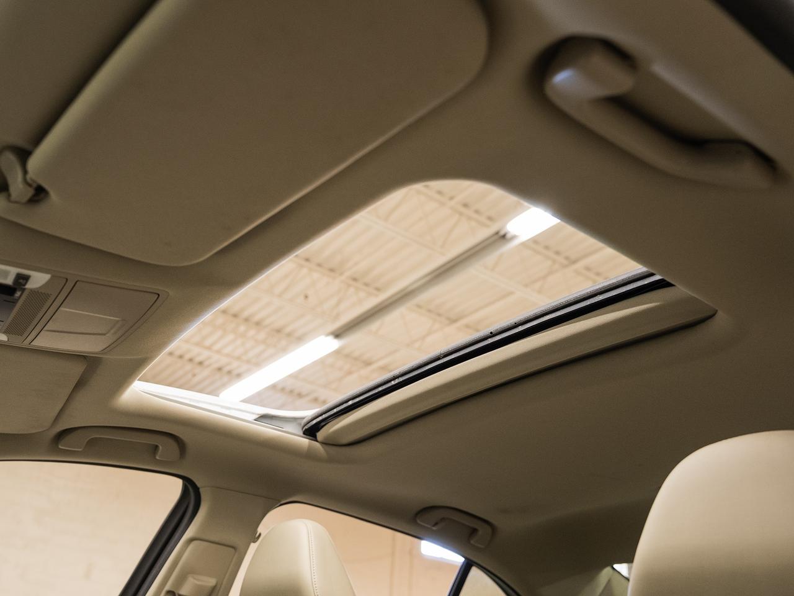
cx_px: 311
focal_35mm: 32
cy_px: 348
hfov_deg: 57.0
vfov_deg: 44.6
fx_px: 723
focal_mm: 24
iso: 640
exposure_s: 1/40
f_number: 3.5
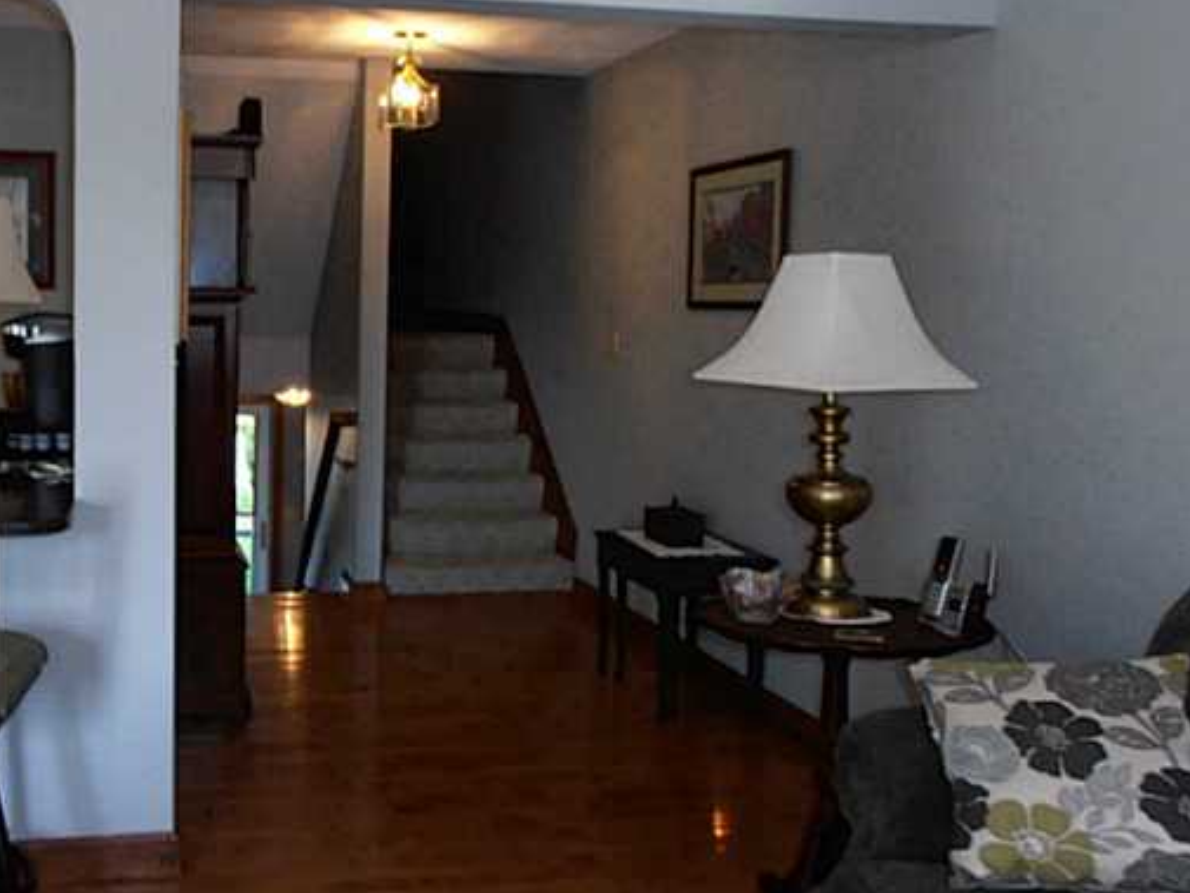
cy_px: 436
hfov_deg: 47.5
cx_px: 330
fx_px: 1307
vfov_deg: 37.7
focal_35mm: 38
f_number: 3
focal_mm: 4.2
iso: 125
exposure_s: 1/30
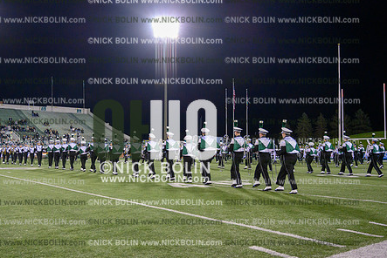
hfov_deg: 52.7
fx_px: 387
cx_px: 155
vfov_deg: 36.9
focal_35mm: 36
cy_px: 142
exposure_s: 1/800
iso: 5000
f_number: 4
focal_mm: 27.5
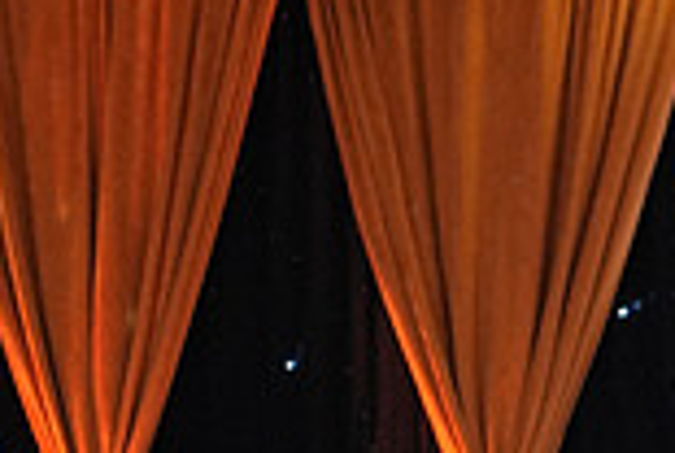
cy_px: 821
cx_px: -257
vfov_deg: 5.6
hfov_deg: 8.3
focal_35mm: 243
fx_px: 4565
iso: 2000
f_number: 4
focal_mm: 65
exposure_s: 1/400
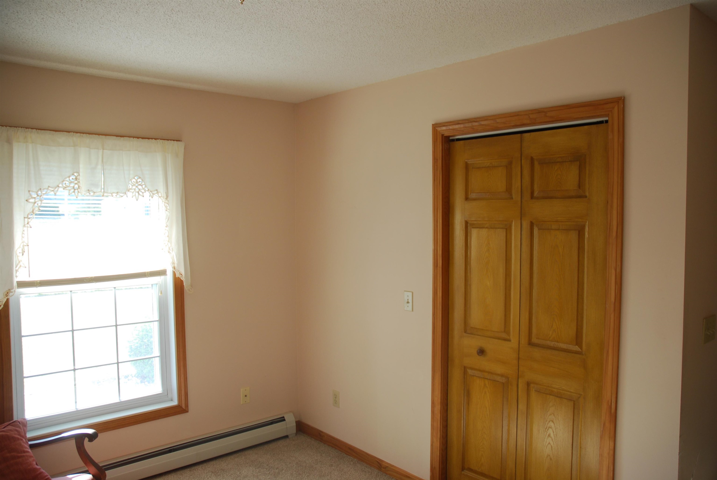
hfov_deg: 67.3
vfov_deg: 48.0
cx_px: 358
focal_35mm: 27
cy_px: 240
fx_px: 538
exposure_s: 1/60
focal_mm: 18
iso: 200
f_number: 4
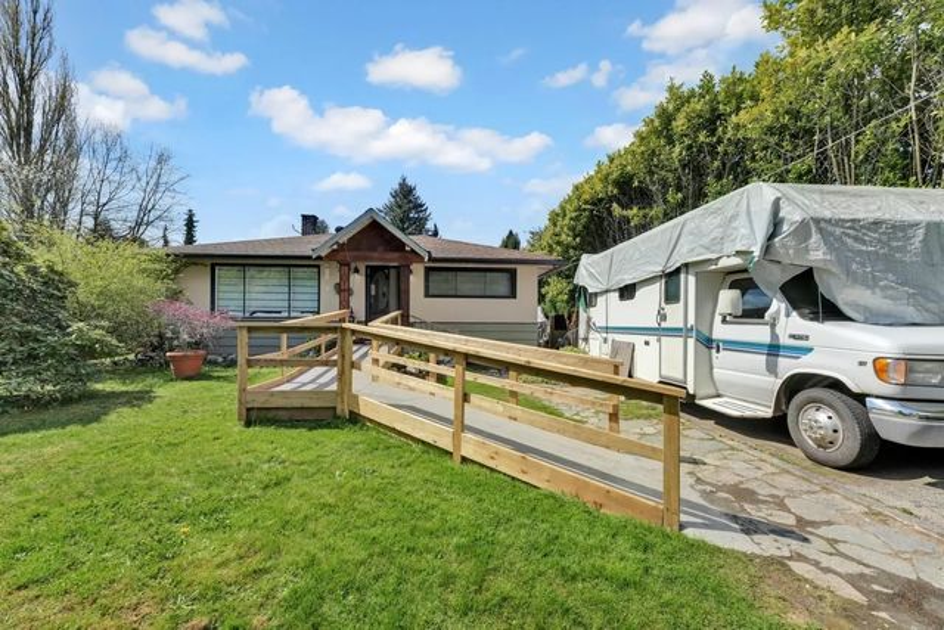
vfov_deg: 81.2
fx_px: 367
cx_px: 472
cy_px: 315
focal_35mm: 14
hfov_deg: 104.2
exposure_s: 1/1600
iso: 400
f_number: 8
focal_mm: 14
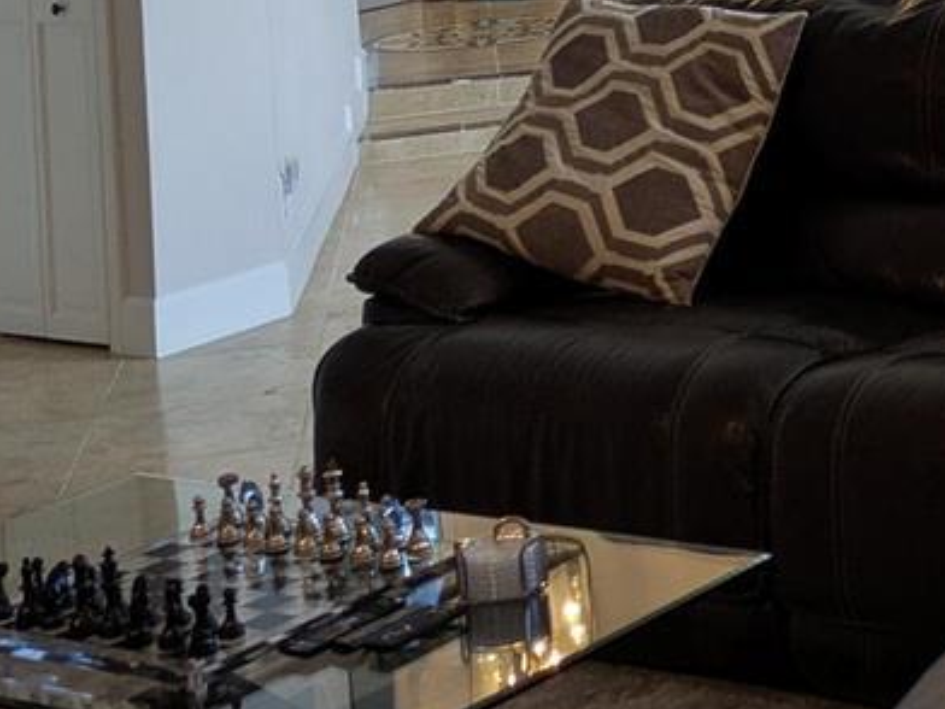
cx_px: 976
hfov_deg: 18.7
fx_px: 2785
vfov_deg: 13.1
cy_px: -562
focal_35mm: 102
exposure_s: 1/60
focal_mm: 5.43
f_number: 1.89
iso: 130
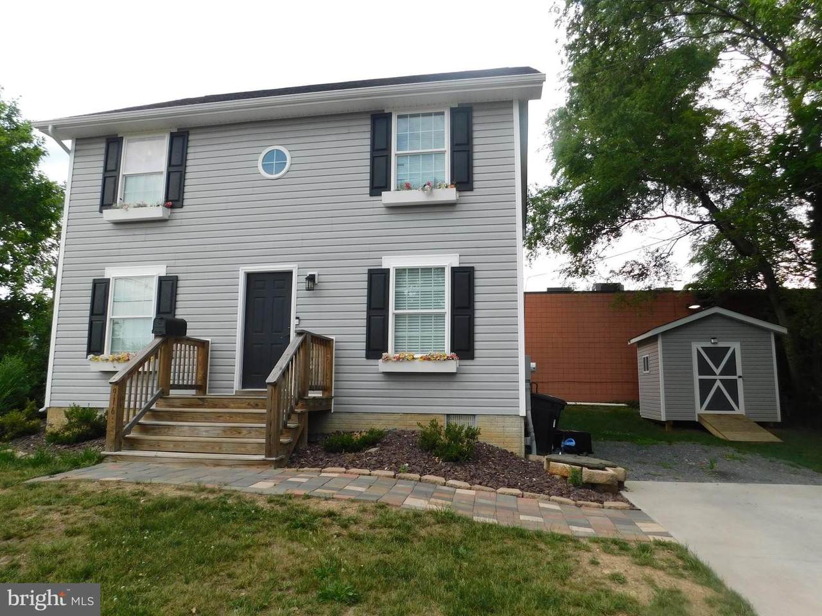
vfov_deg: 58.9
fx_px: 546
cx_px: 411
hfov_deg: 73.9
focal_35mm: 23
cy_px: 308
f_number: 3
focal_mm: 4
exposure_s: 1/500
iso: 125
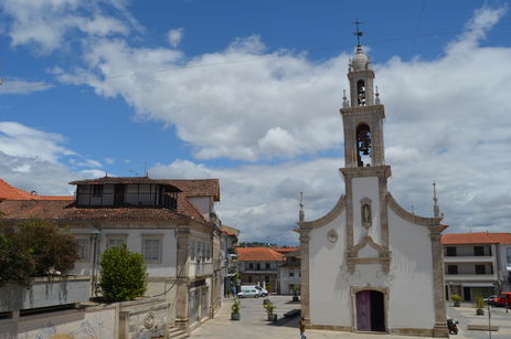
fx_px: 397
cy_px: 174
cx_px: 253
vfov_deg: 46.2
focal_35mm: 28
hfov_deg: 65.6
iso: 100
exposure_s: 1/400
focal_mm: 18
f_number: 10
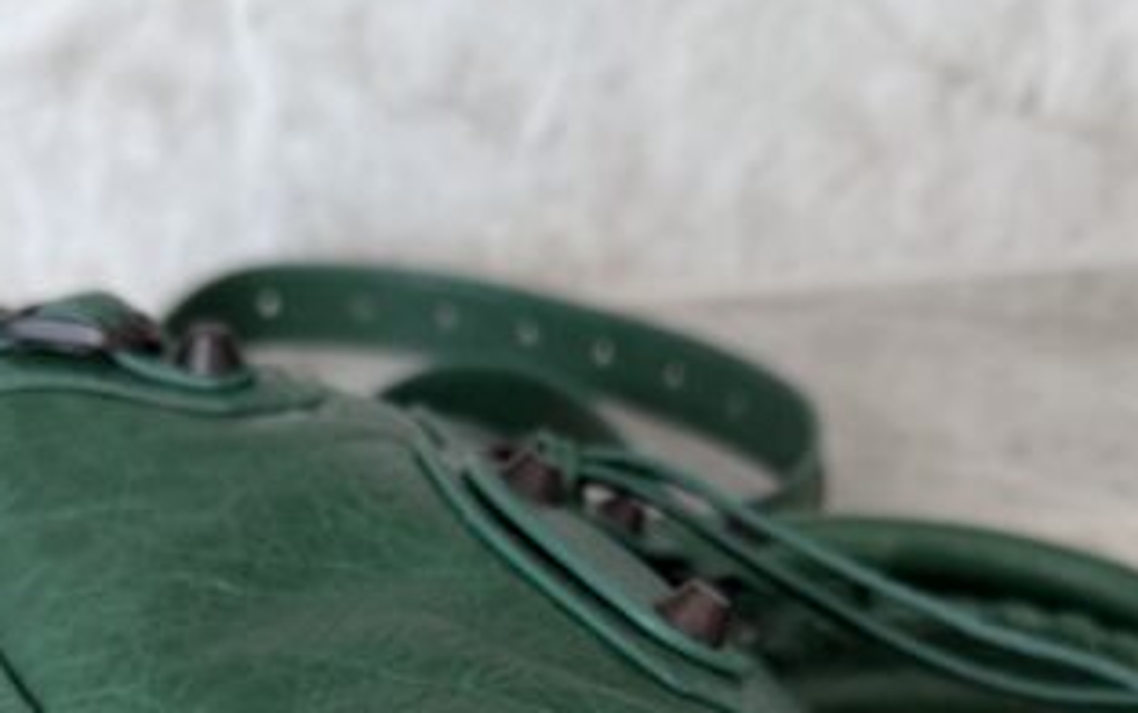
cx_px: 494
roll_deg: -0.7
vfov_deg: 18.5
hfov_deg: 31.5
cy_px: 946
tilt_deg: -34.8
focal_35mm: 65
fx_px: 2017
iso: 125
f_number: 1.78
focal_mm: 6.76
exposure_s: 1/120
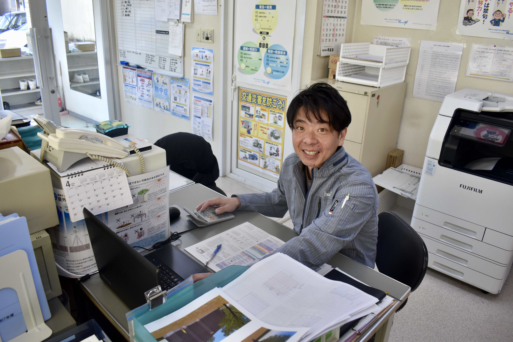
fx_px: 385
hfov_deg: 67.4
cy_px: 171
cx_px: 256
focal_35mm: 27
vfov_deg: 47.9
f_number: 5
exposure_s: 1/250
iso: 400
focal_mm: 18
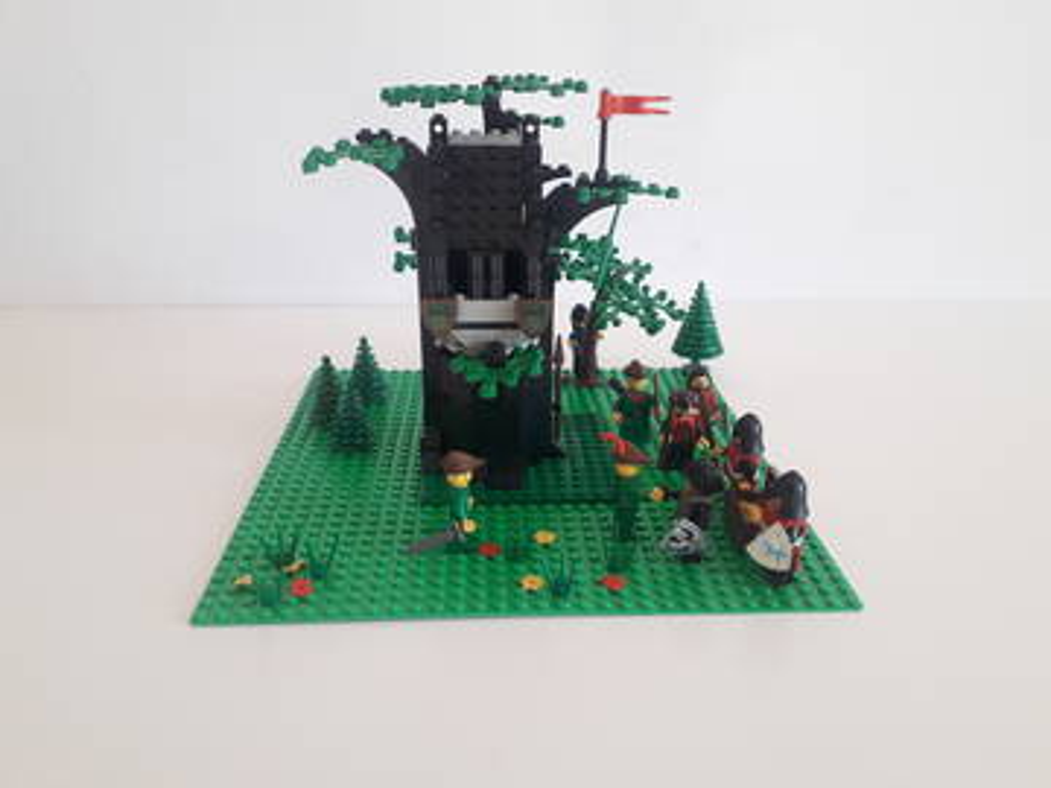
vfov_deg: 51.4
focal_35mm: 27
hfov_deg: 65.3
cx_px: 526
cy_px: 394
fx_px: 820
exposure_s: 1/50
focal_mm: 3.6
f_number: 1.9
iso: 40
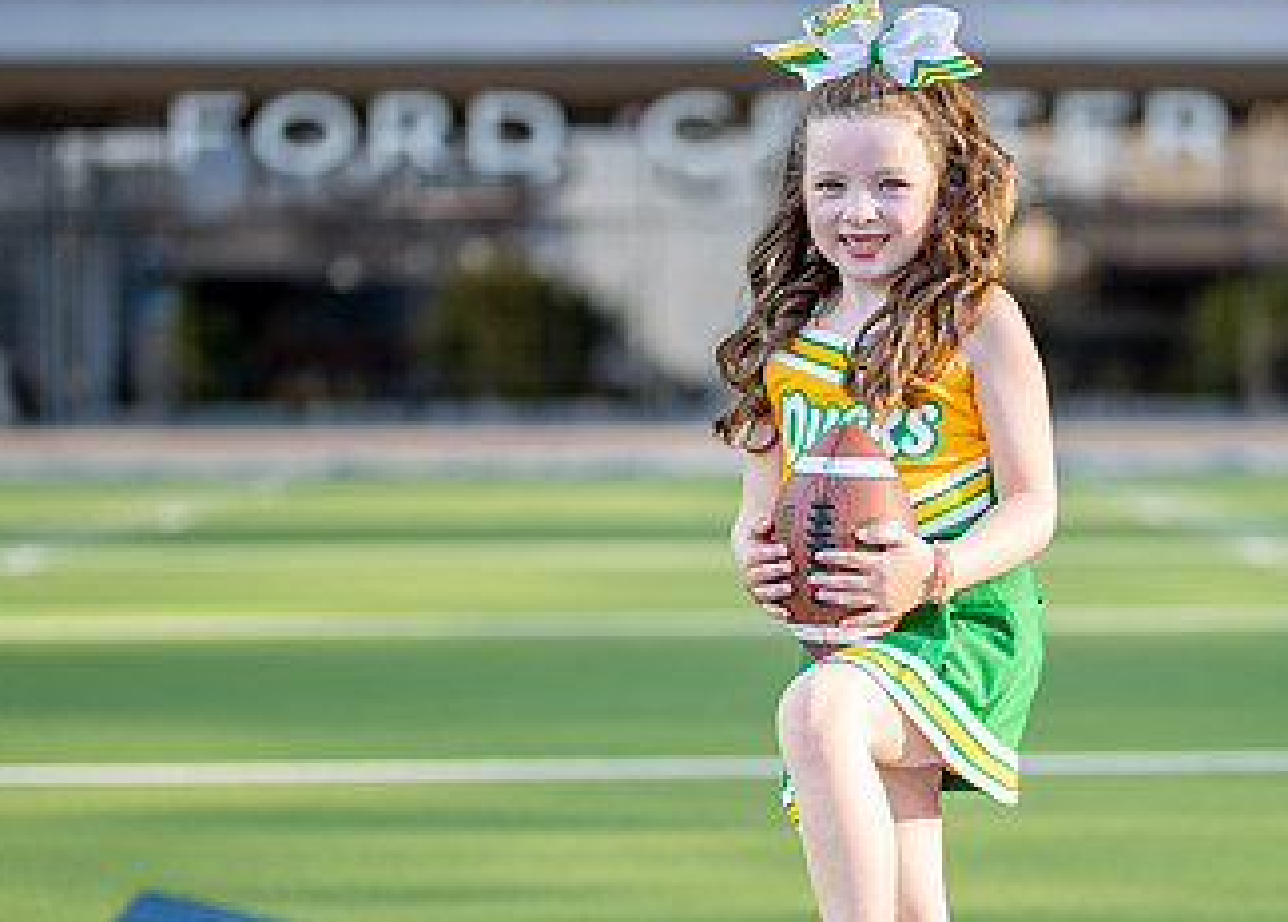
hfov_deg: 18.8
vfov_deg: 13.5
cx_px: 924
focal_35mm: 106
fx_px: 3881
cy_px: 671
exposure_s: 1/2500
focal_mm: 50
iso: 100
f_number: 1.2
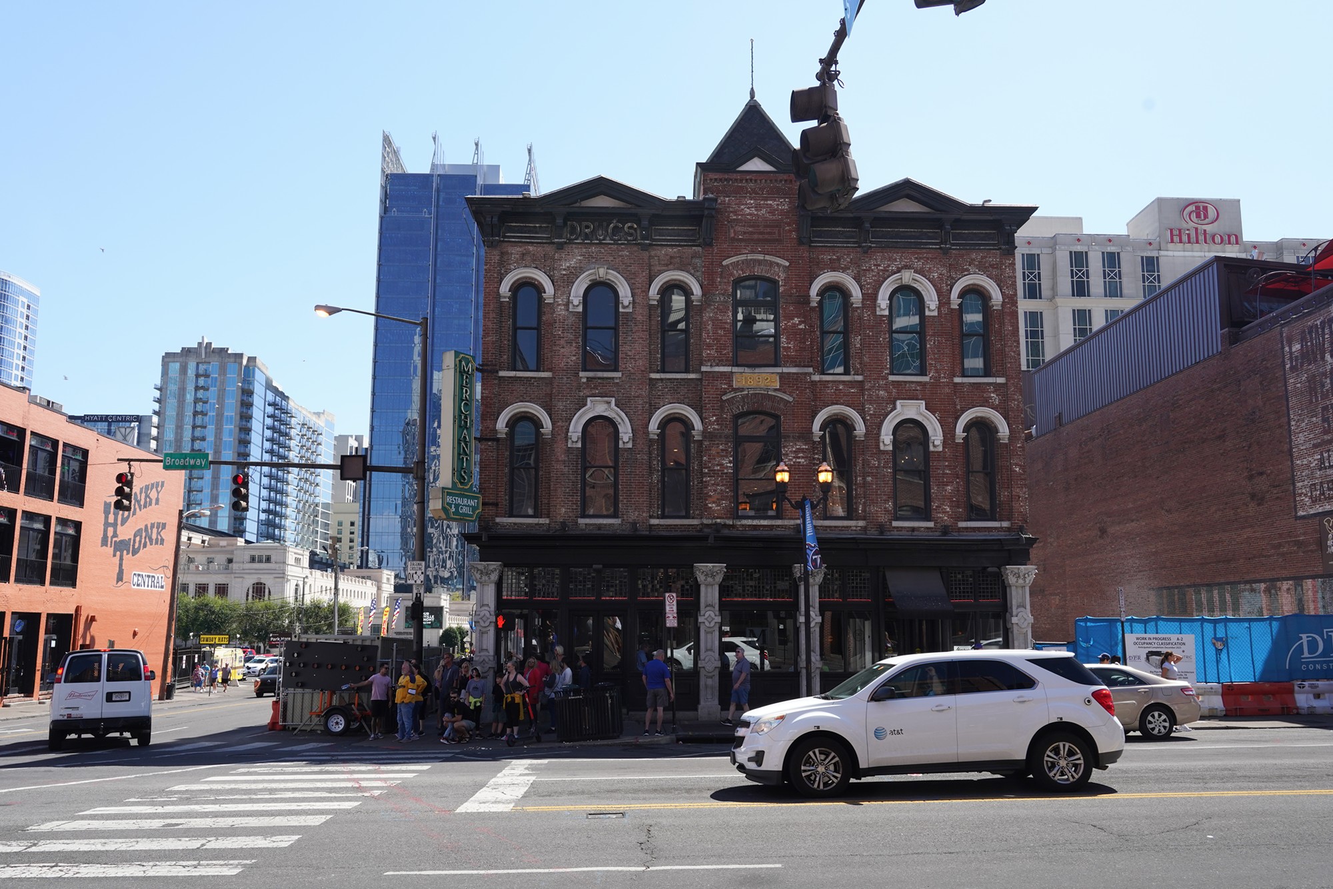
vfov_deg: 46.4
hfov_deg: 65.5
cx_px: 666
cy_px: 444
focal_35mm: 28
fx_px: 1037
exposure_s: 1/100
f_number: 10
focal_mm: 28
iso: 400
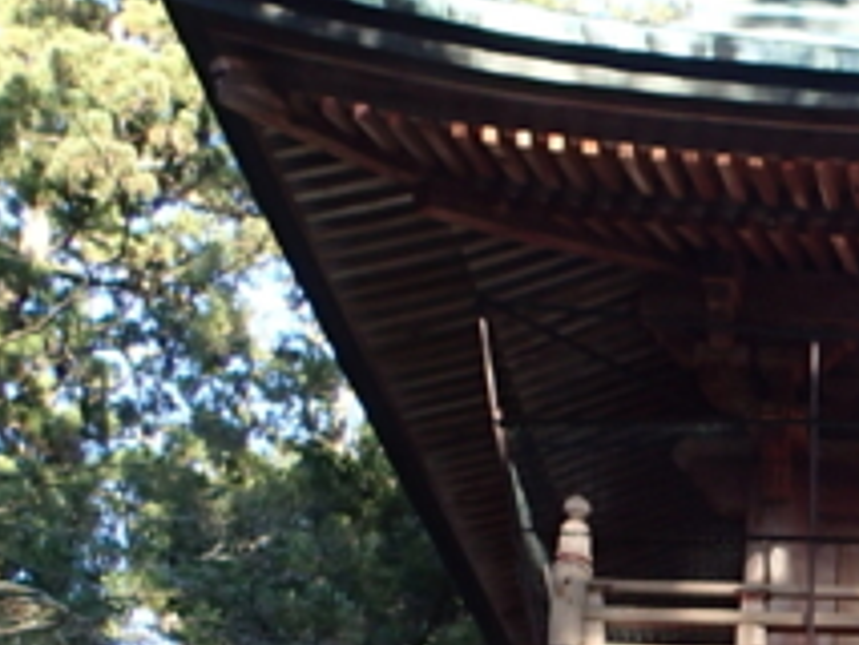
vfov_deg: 14.4
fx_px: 2334
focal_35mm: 94
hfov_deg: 18.8
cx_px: 1226
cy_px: 1056
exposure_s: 1/100
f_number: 2.8
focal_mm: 4.5
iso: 100
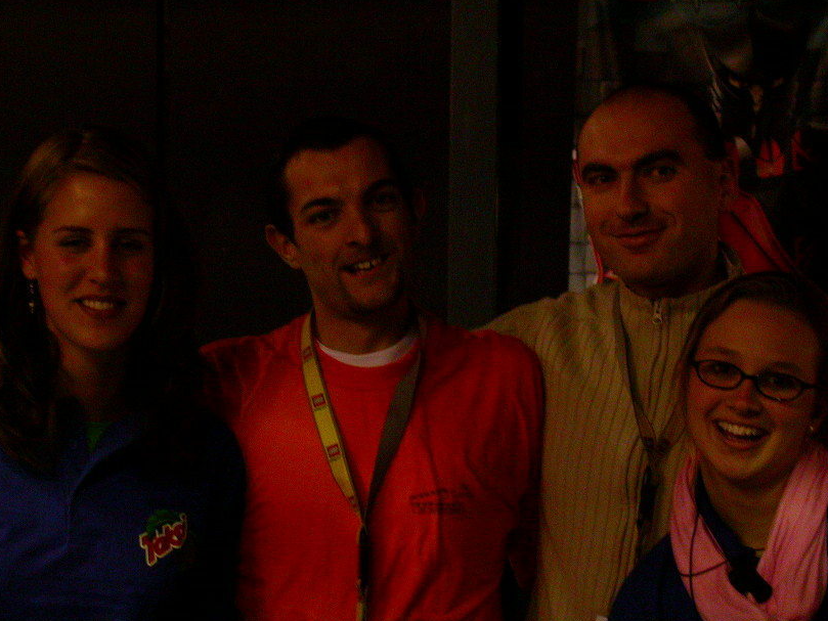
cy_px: 290
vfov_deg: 14.1
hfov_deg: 18.7
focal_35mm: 105
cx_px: 452
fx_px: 2512
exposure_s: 1/30
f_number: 3.6
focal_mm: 17.3
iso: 400
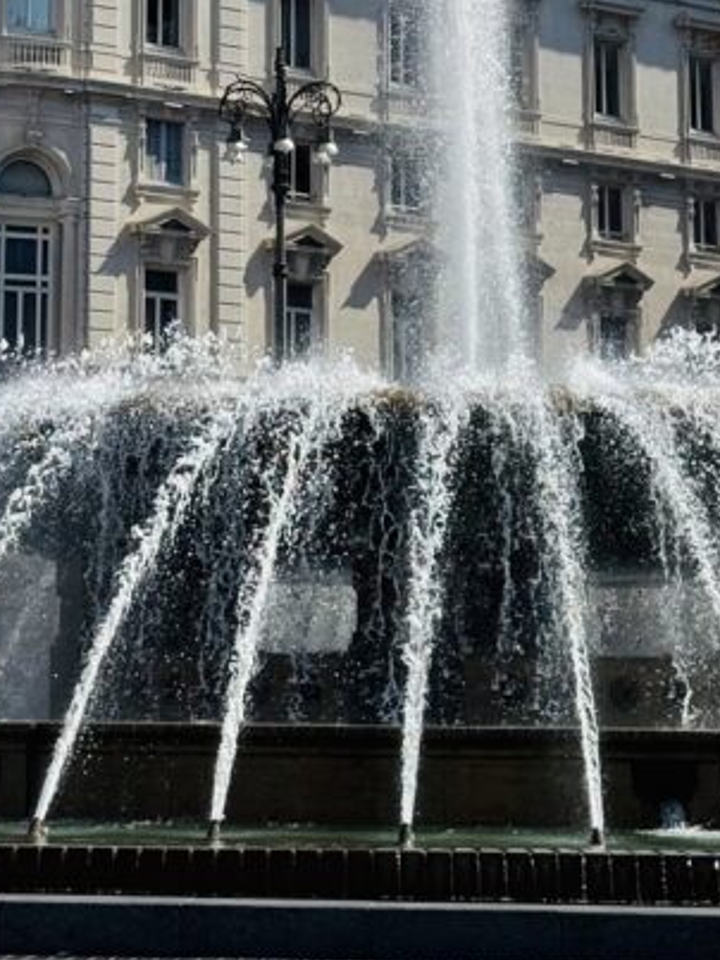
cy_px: -81
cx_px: 160
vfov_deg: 15.7
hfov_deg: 12.1
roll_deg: -0.2
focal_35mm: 122
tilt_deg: +12.2
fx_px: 3385
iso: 64
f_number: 1.78
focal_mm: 6.76
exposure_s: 1/6410
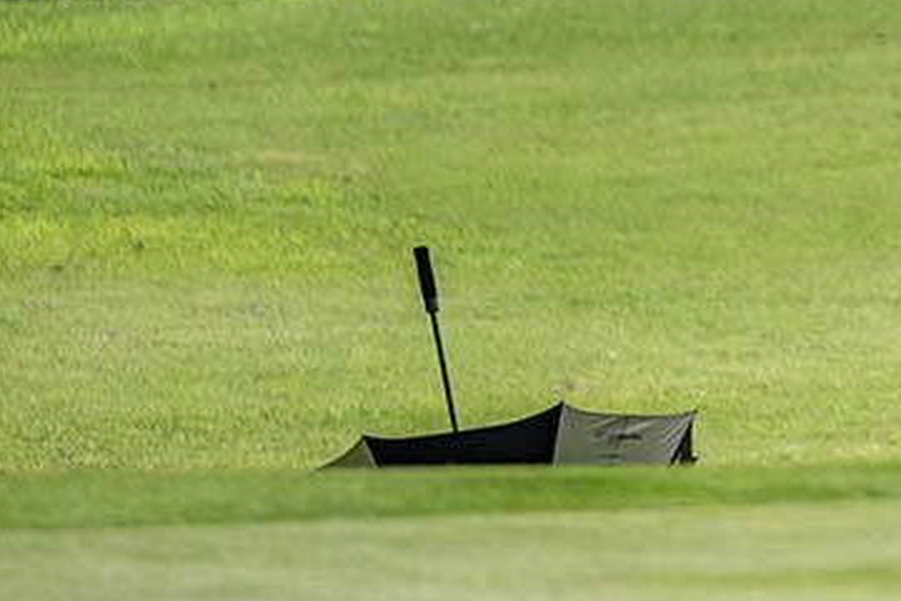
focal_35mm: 534
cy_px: -33
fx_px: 13364
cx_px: 1026
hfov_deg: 3.9
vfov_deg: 2.6
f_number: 2.8
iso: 360
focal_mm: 200
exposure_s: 1/5000
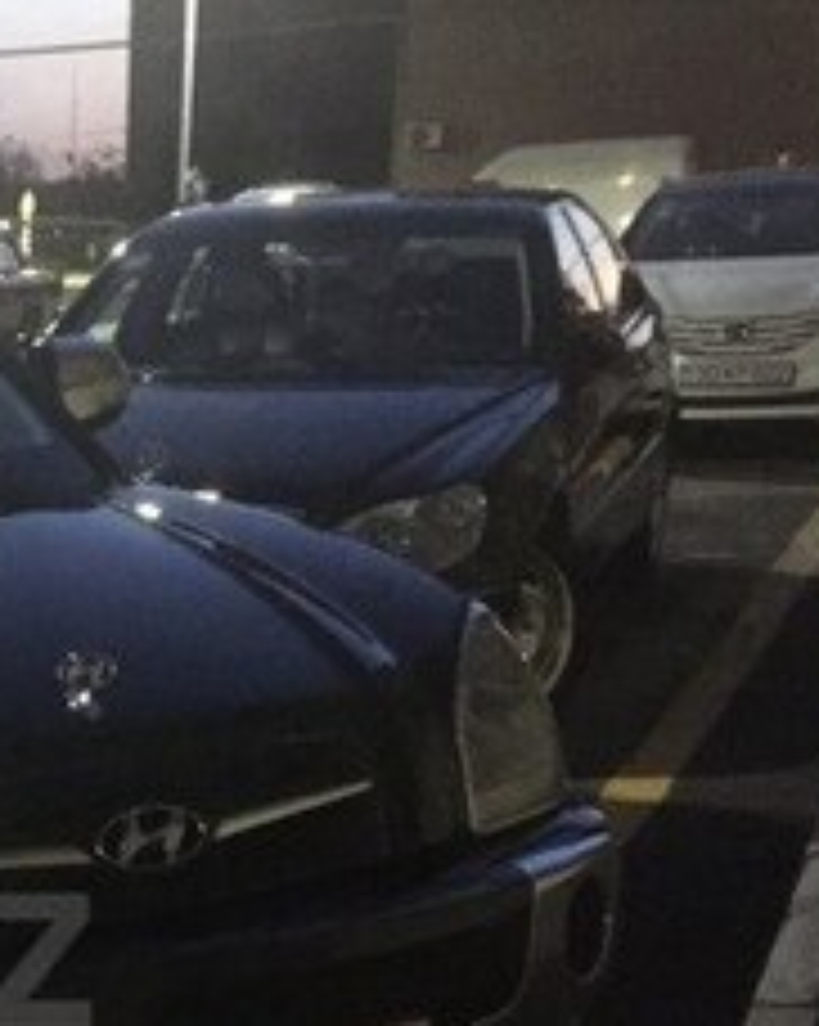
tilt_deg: -15.4
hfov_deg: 17.1
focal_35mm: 82
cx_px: -369
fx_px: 2488
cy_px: 961
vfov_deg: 22.6
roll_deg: +0.9
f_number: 2.2
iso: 800
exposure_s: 1/17
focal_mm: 4.15
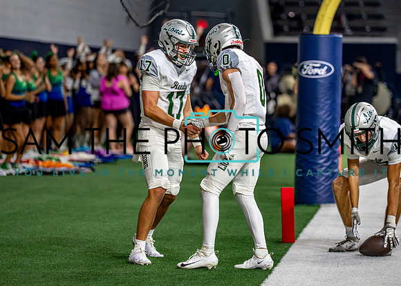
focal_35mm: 230
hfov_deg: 8.7
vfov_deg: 6.2
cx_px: 222
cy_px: 117
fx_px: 2621
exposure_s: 1/1600
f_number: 2.8
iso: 4000
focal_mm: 168
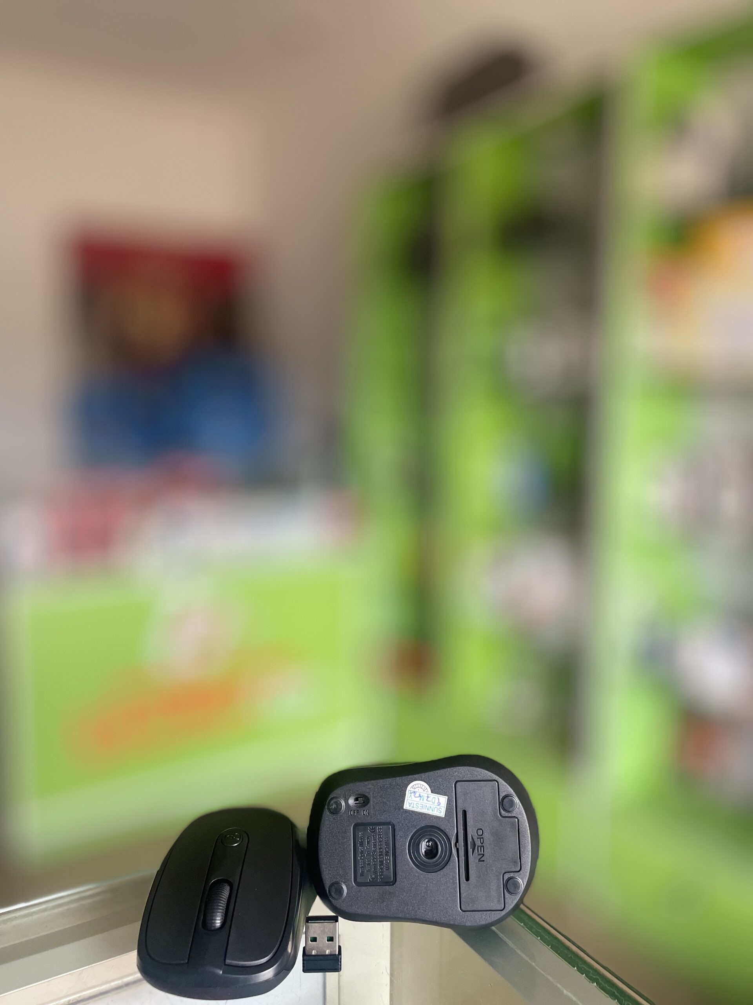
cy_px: 502
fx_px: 754
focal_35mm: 26
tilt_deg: -6.2
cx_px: 376
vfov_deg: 67.3
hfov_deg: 53.1
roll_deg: -0.3
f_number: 1.6
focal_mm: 4.2
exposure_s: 1/121
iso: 125
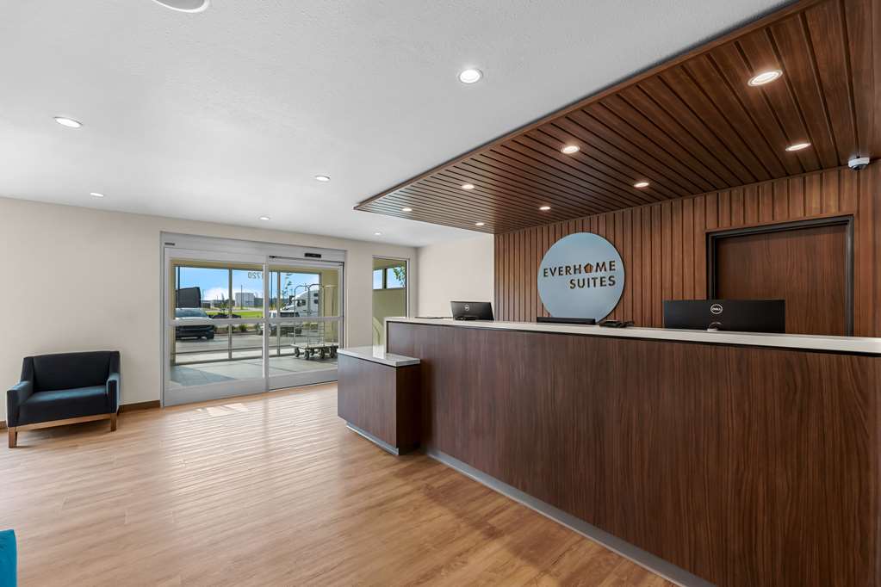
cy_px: 294
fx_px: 343
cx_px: 440
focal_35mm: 14
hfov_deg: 104.3
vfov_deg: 81.2
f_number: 10
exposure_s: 1/13
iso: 320
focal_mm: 14
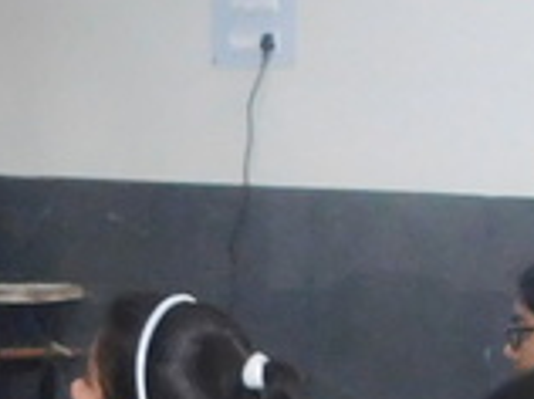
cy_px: 44
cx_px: -929
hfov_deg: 6.9
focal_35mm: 263
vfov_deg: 5.6
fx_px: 4051
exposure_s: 1/8
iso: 400
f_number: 3.5
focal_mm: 6.3
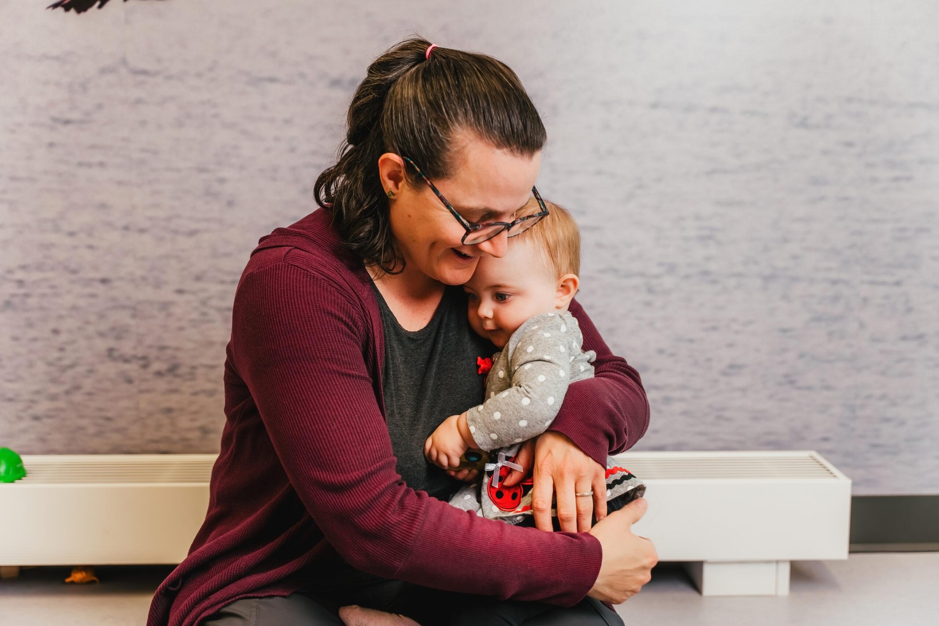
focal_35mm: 43
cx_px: 470
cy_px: 313
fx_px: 1127
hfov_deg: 45.2
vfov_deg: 31.1
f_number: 2.8
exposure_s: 1/250
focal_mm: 43.2
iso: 400
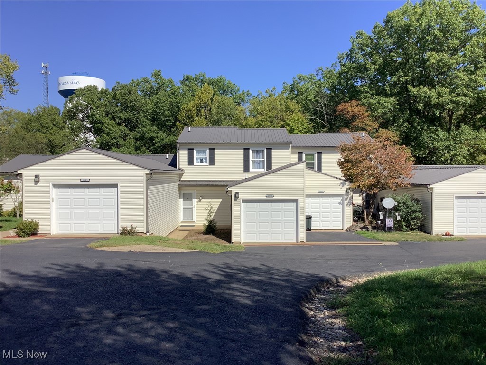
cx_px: 243
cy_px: 182
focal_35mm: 31
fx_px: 435
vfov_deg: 45.4
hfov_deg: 58.4
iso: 25
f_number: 2.4
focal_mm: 3.3
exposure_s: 1/1942
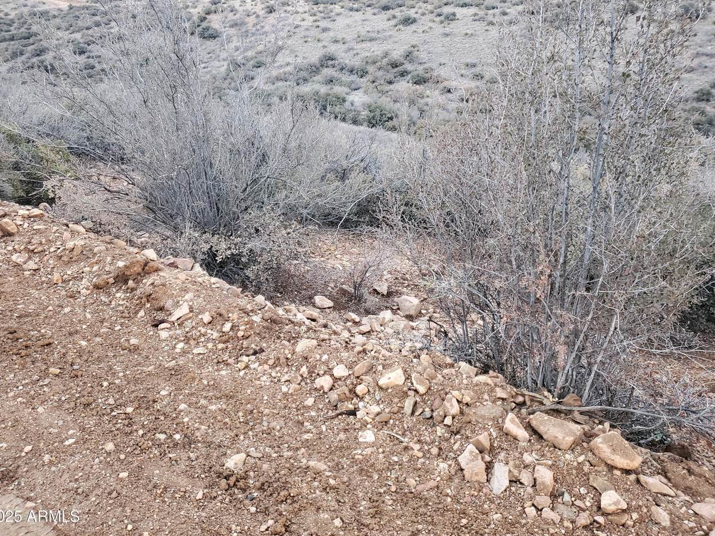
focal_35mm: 27
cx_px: 357
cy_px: 263
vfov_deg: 51.3
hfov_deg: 65.3
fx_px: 558
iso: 320
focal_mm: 4.3
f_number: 1.5
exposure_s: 1/40
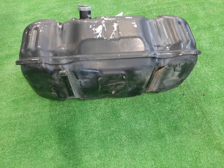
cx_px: 112
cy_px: 84
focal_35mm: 26
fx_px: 168
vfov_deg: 53.1
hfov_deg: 67.3
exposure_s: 1/25
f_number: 1.7
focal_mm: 3.93
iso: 203
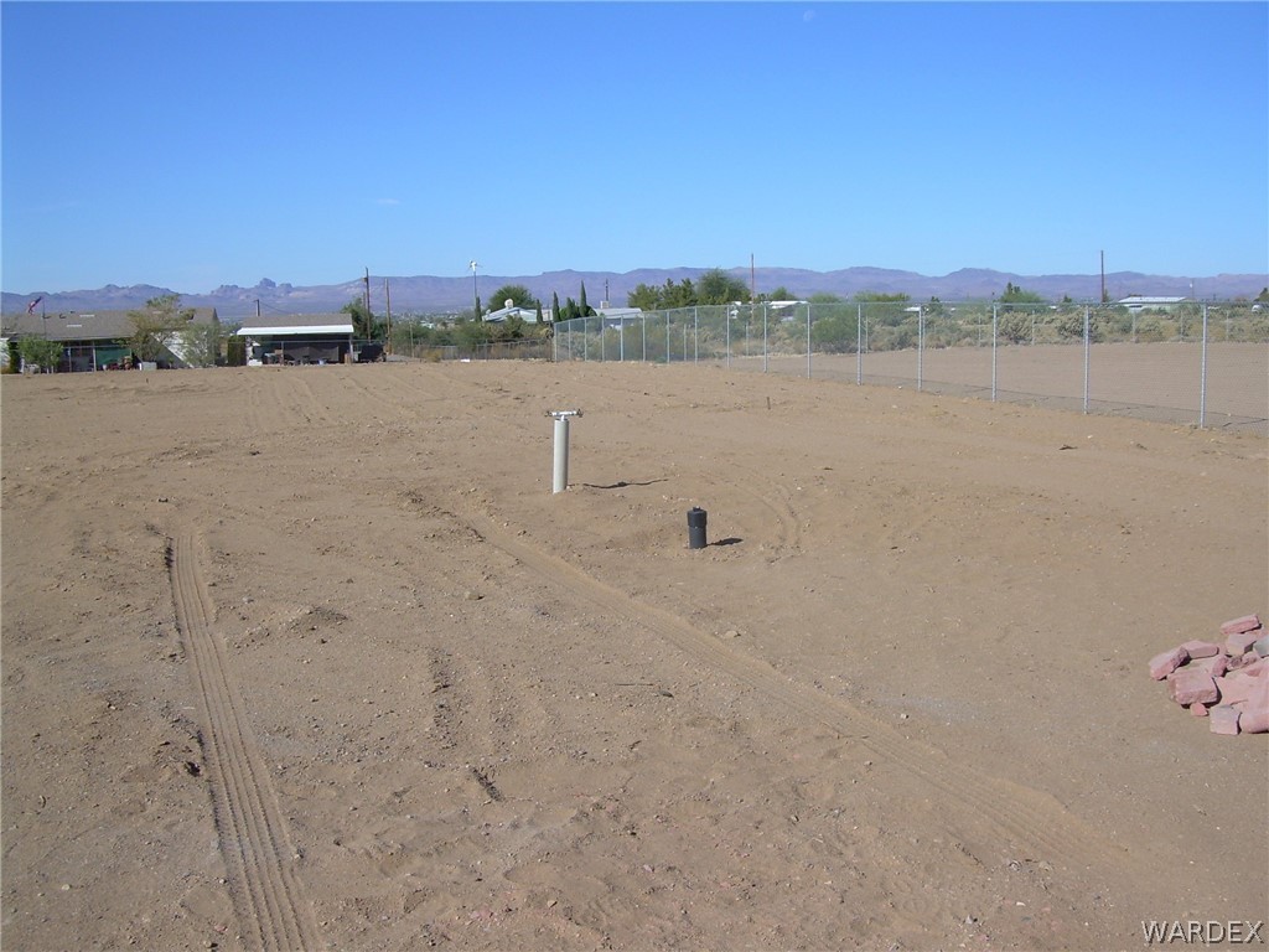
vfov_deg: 37.7
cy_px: 476
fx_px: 1393
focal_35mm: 38
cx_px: 634
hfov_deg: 49.0
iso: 50
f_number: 4.6
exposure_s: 1/594
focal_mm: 6.3
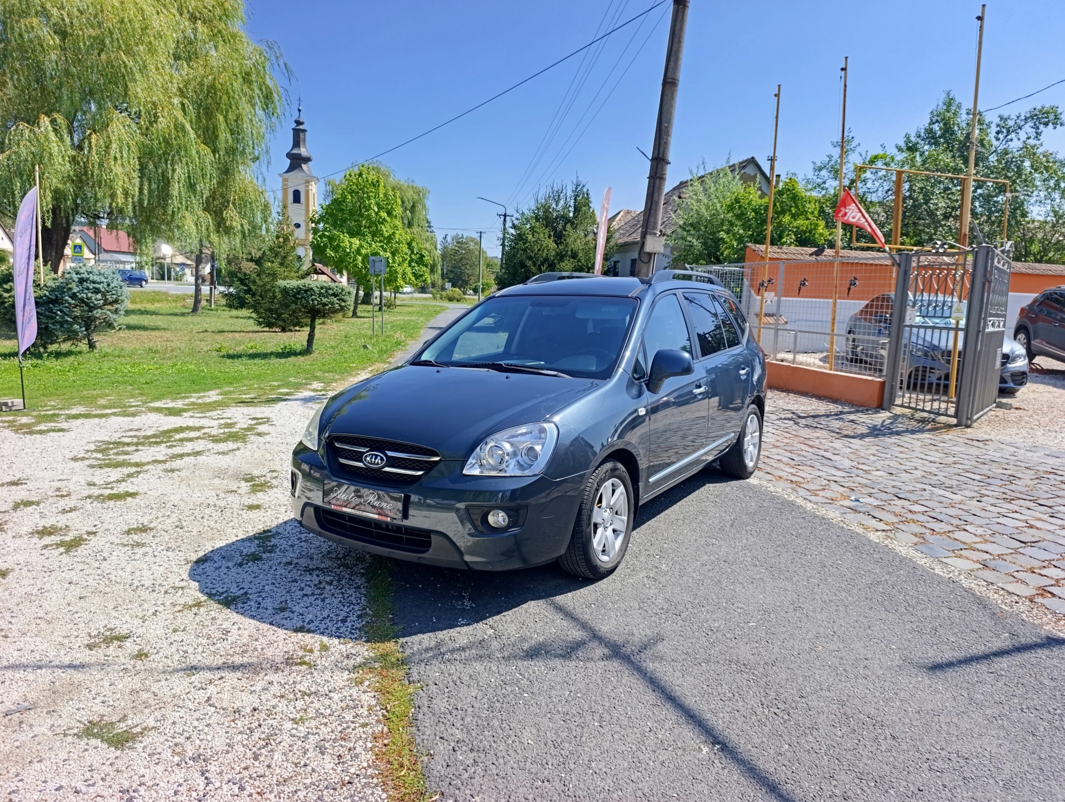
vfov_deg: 59.0
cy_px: 401
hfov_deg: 73.8
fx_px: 709
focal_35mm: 23
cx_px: 532
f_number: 1.6
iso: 50
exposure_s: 1/481
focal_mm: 6.14
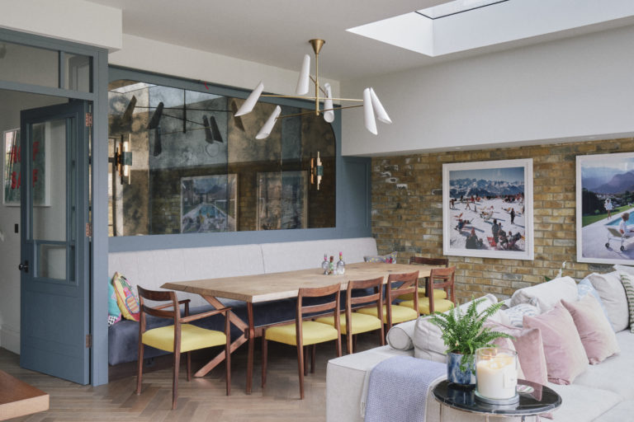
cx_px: 317
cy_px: 211
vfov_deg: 40.0
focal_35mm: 33
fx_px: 581
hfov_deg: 57.2
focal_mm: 22
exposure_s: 1.3
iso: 200
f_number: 11
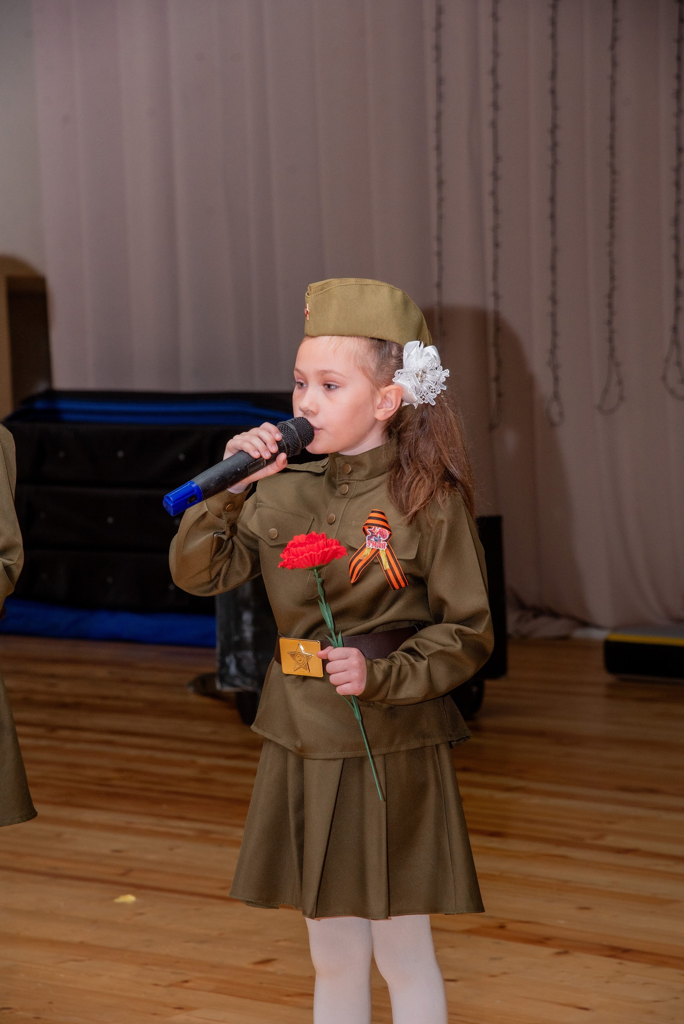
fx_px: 2990
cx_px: 342
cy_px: 512
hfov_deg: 13.1
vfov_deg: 19.4
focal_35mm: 105
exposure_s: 1/160
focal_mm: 105
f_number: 7.1
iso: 640
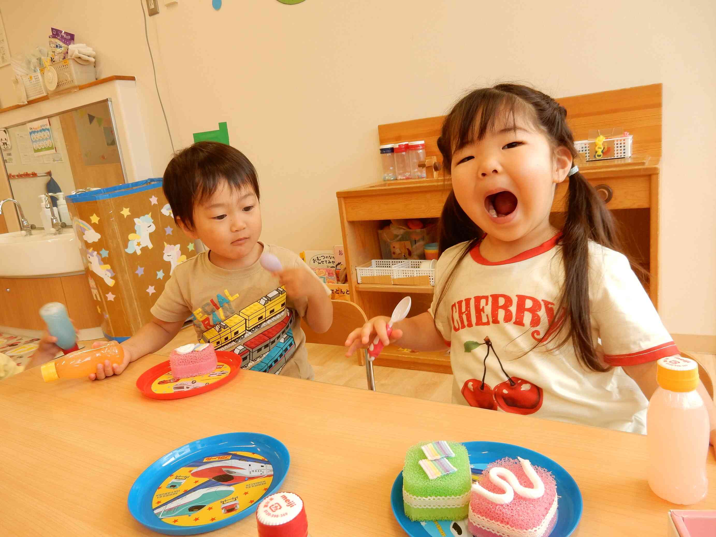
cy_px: 268
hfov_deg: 69.4
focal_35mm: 25
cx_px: 358
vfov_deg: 54.9
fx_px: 517
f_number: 3.7
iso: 125
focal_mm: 4.5
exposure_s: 1/50
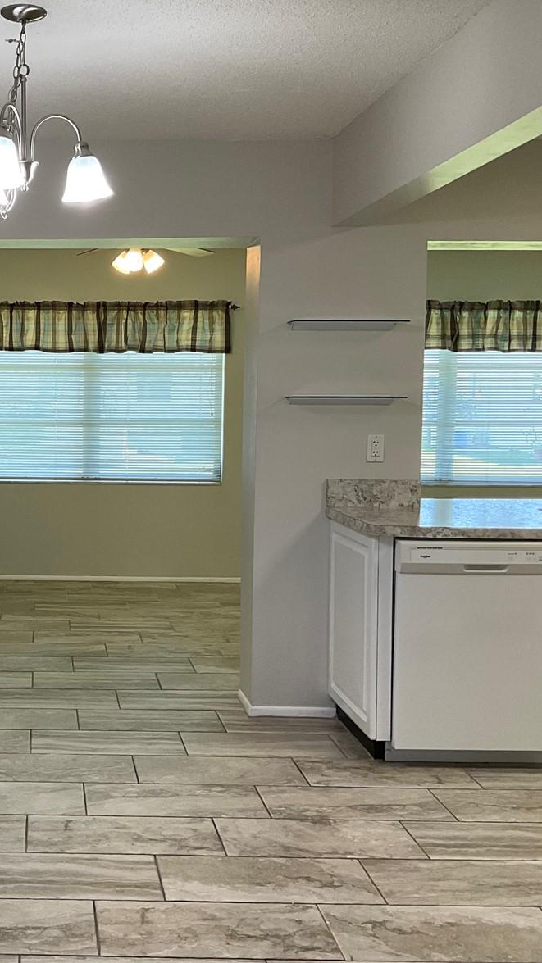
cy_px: 472
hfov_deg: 26.5
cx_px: 25
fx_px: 1099
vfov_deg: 47.4
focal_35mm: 43
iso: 50
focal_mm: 3
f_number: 1.8
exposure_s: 1/60
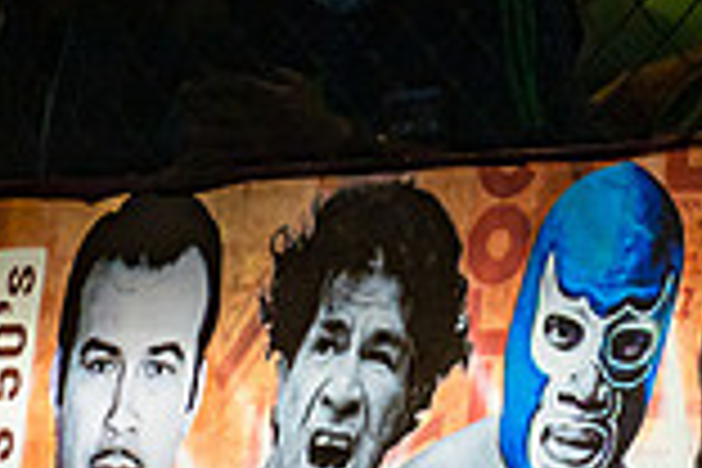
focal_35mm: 650
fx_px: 12674
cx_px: 670
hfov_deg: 3.2
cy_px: 376
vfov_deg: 2.1
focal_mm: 63.55
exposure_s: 1/50
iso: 400
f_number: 4.5
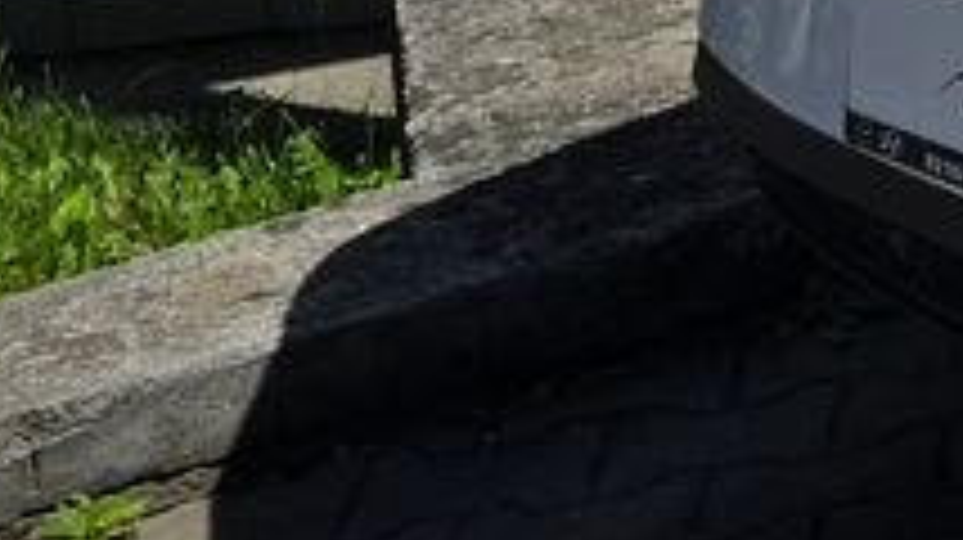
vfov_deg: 9.4
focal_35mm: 120
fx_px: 3062
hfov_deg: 14.0
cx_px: 2128
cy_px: -562
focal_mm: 6.3
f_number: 1.7
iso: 12
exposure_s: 1/1794
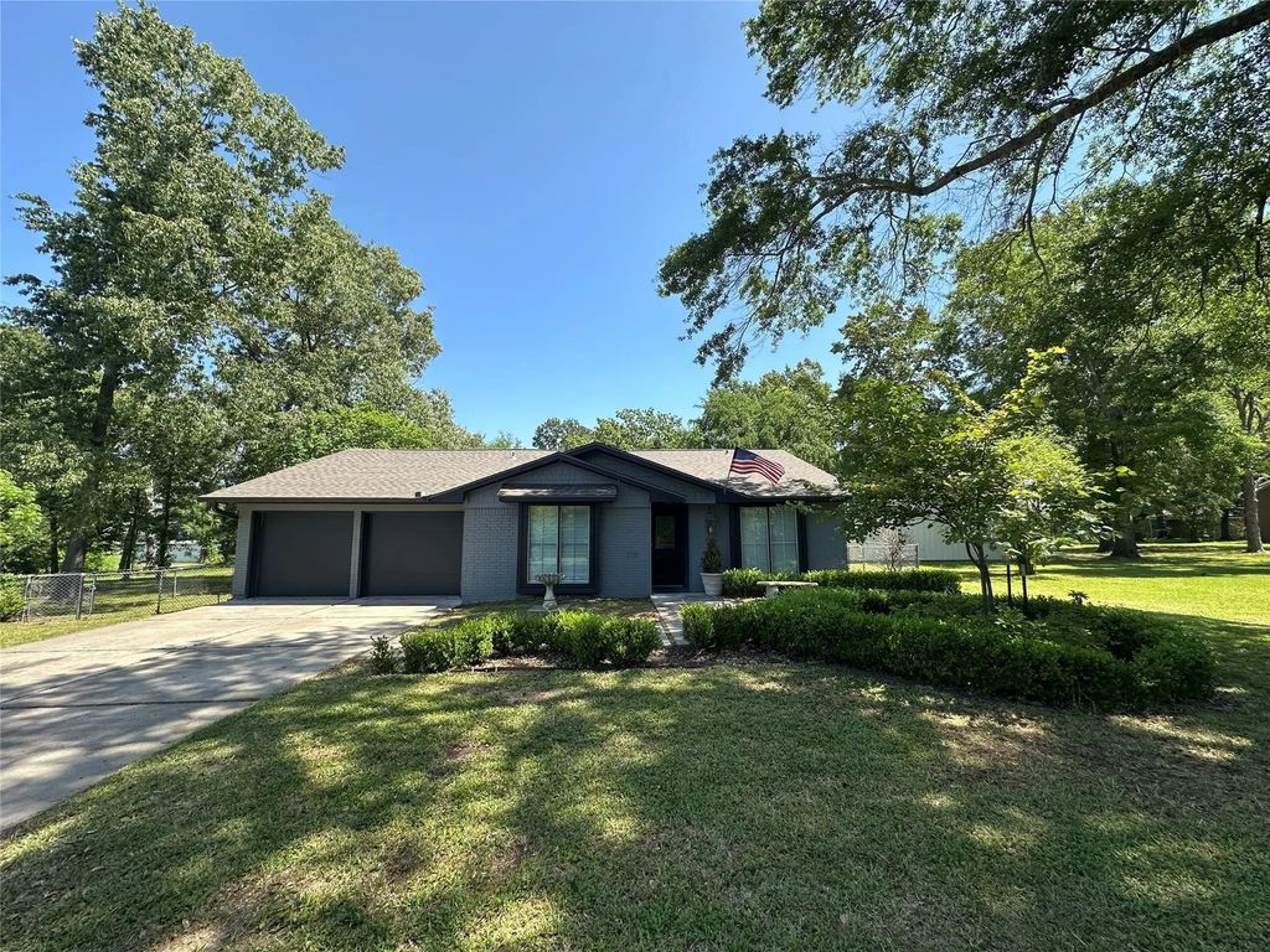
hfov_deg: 102.1
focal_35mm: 14
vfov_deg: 85.7
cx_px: 635
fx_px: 514
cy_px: 476
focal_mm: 2.22
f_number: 2.2
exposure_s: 1/924
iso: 40
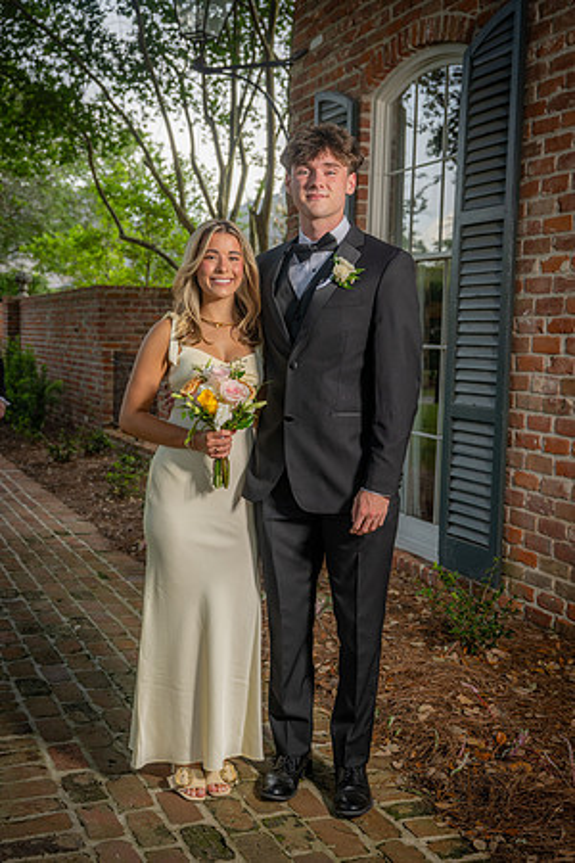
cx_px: 288
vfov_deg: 45.4
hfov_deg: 31.2
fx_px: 1030
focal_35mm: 43
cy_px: 432
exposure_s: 1/125
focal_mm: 43
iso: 100
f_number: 5
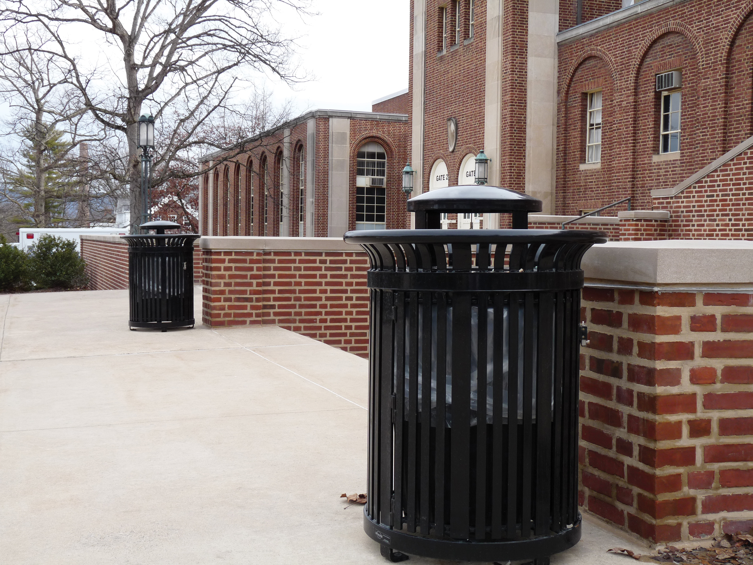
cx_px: 376
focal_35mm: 44
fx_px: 957
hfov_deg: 42.9
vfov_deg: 32.9
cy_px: 282
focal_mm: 7.8
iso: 100
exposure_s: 1/160
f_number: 4
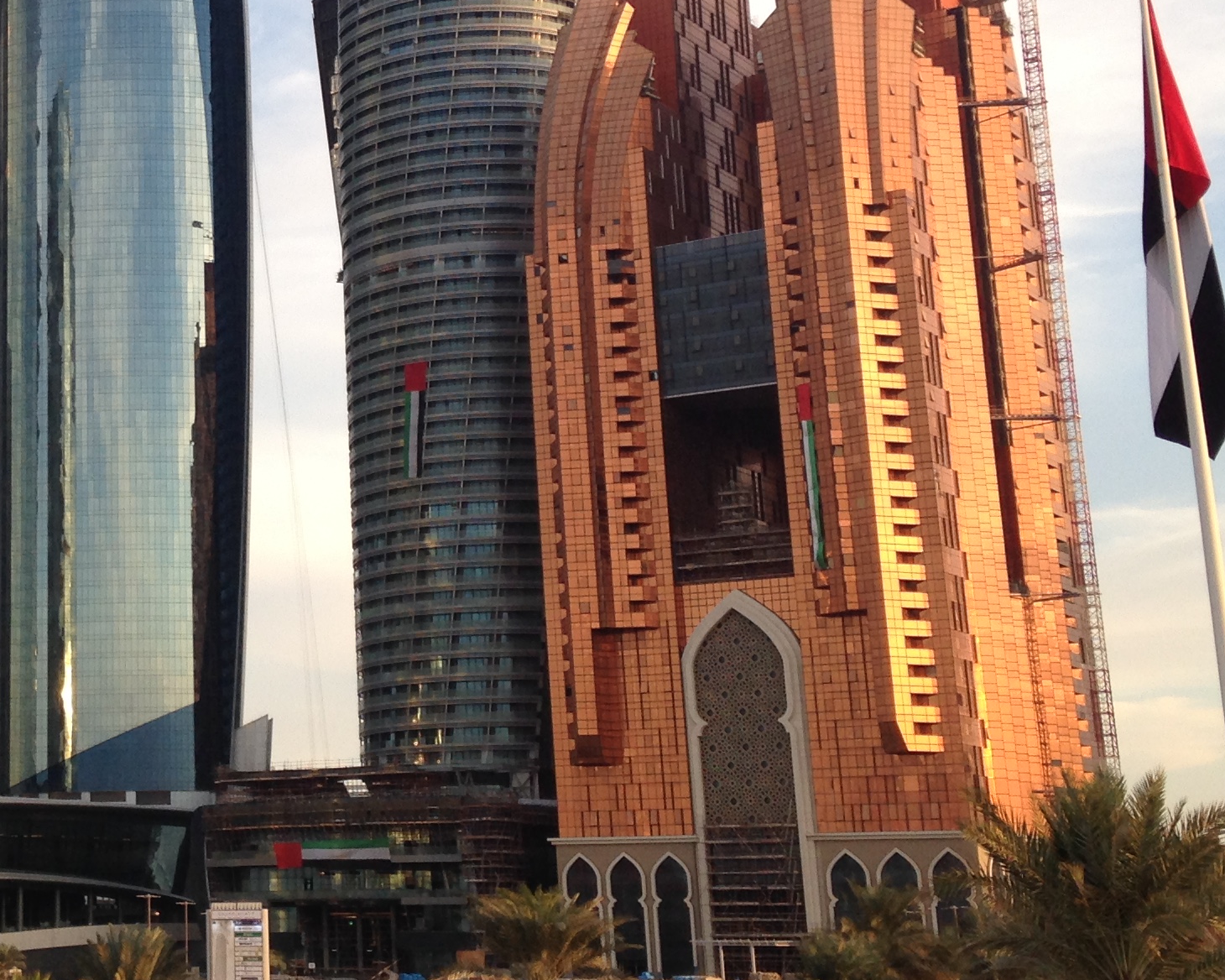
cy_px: 252
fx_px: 2610
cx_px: 121
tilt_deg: +15.3
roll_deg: +0.6
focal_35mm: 72
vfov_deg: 21.1
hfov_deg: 25.6
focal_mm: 4.12
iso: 50
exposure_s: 1/326
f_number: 2.4
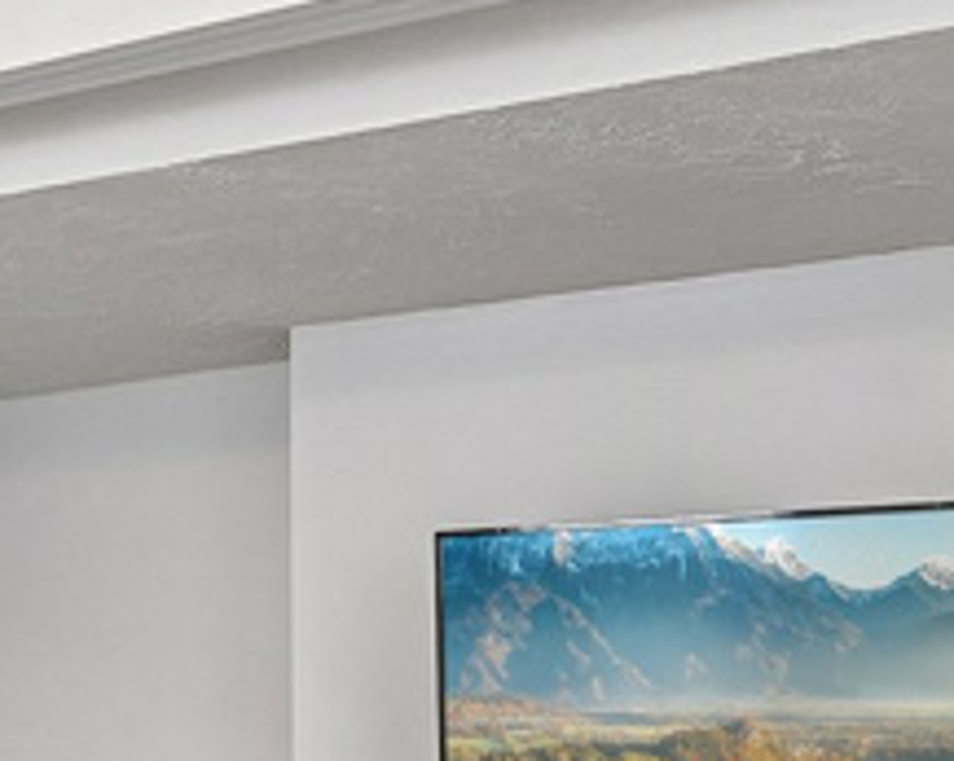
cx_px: 88
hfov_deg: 25.9
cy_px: 746
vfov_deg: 20.9
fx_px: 2002
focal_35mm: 71
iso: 400
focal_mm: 16
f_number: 8
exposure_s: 1/10
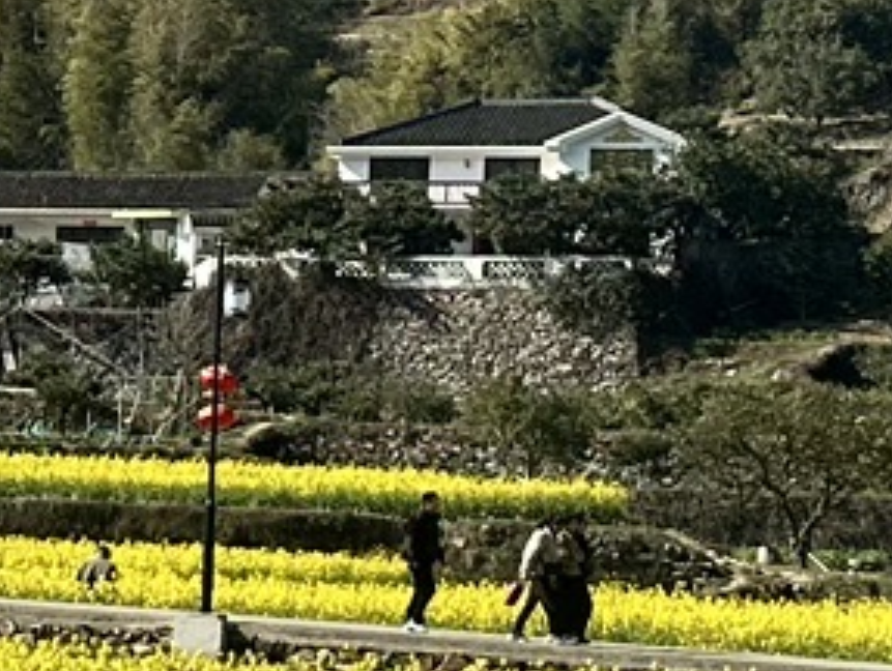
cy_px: 370
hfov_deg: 10.3
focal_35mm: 167
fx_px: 4309
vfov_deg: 8.9
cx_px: -1209
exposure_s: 1/4184
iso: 80
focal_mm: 6.86
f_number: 1.78
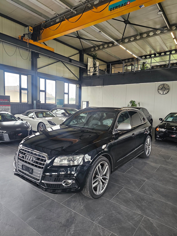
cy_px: 118
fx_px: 157
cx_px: 88
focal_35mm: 23
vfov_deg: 73.9
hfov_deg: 58.9
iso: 200
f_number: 1.7
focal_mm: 6.3
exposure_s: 1/100
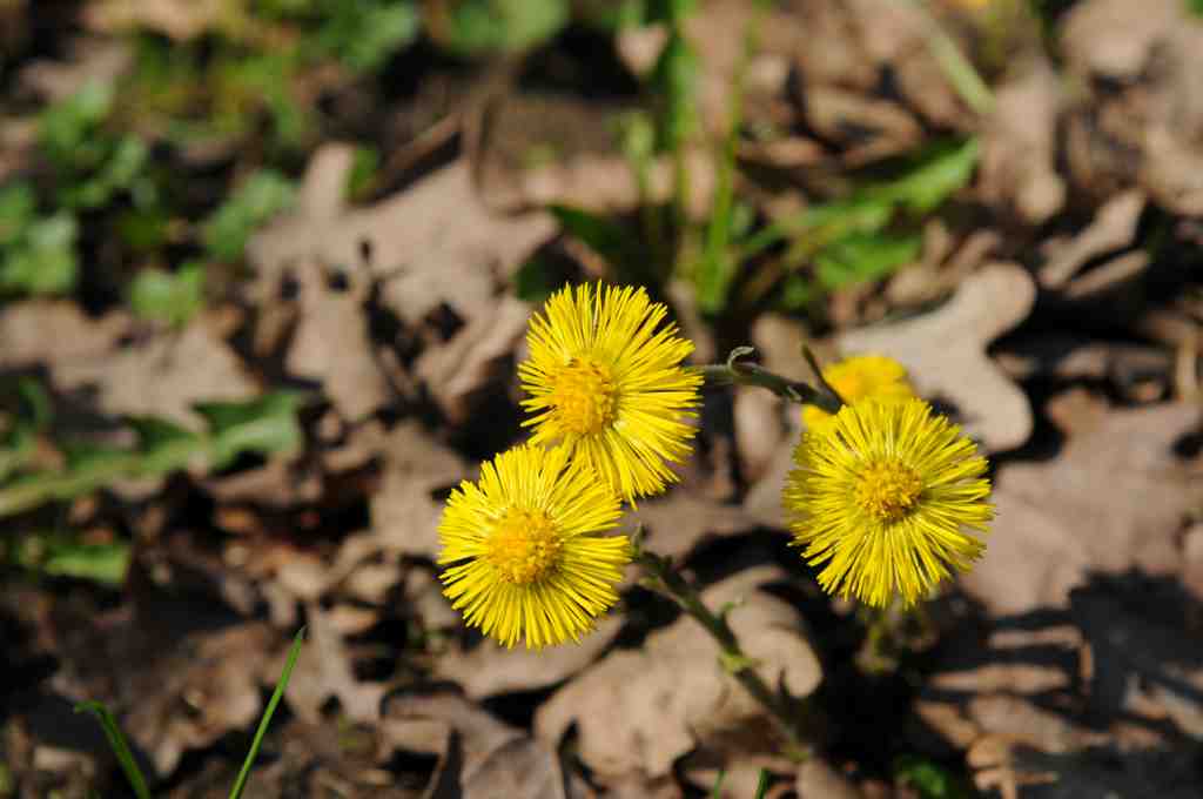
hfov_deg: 24.6
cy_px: 400
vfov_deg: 16.5
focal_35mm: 82
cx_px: 602
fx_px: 2753
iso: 200
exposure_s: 1/640
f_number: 7.1
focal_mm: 55
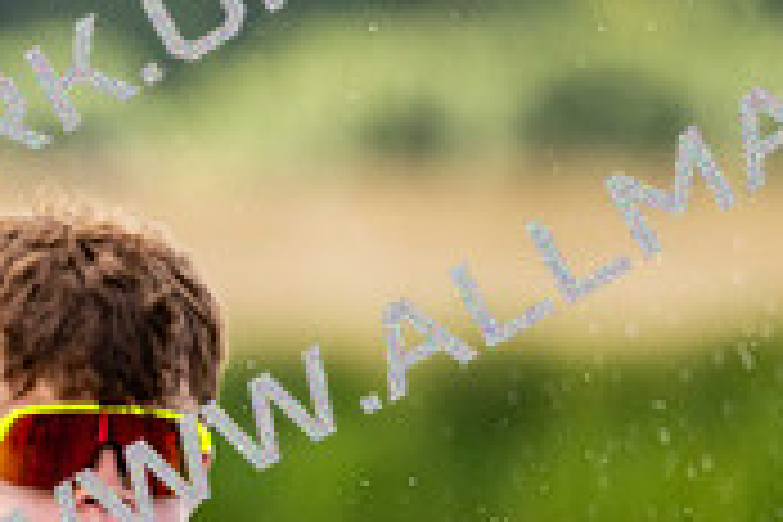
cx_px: -374
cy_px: 686
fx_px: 29012
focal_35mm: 1334
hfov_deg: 1.5
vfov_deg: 1.0
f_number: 4.5
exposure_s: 1/2500
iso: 560
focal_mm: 400
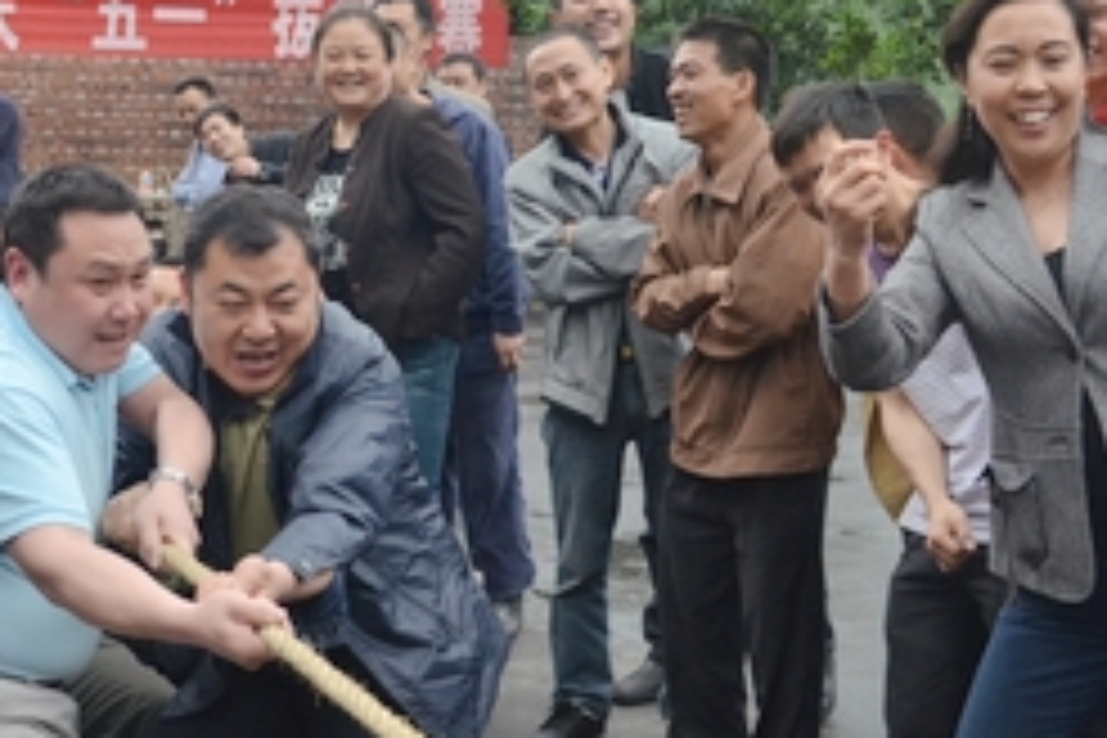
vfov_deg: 20.3
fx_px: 2060
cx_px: 436
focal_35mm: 67
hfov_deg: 30.0
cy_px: 356
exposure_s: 1/1000
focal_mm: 20
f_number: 4
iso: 800
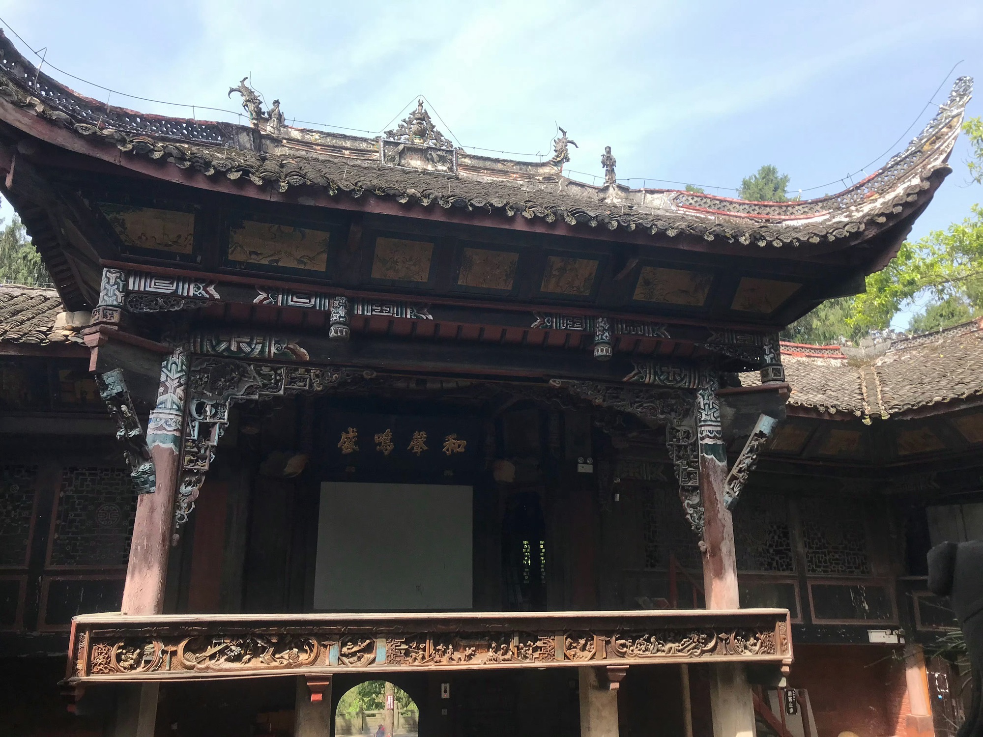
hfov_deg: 63.4
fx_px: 795
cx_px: 492
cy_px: 368
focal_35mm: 28
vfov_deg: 49.7
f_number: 1.8
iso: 20
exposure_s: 1/709
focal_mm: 3.99
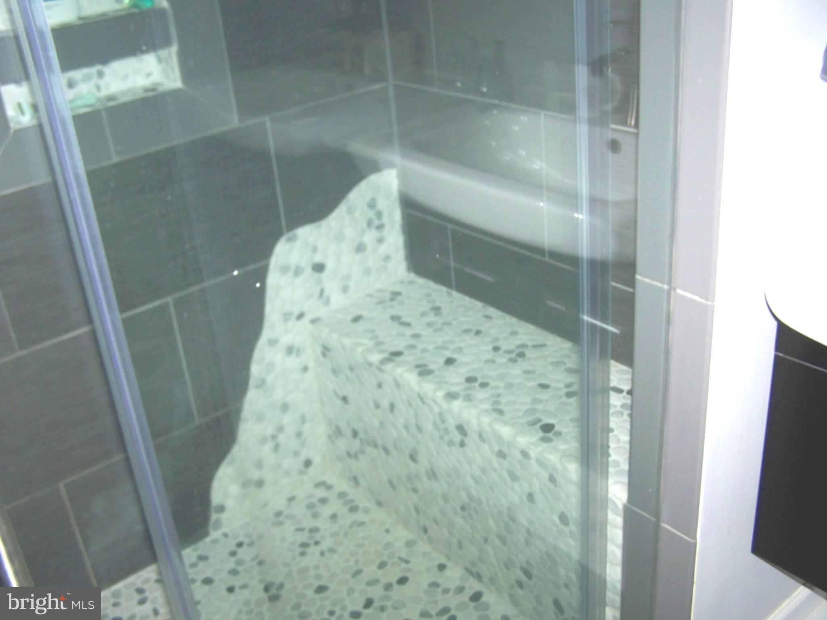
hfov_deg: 49.0
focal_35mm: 38
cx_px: 414
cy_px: 310
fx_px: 908
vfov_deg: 37.7
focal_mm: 6.3
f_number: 2.8
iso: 200
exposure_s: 1/30
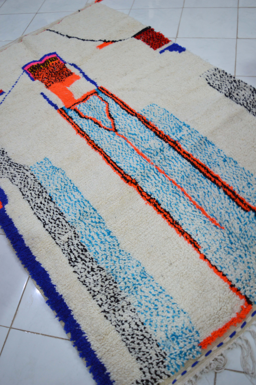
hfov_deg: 39.9
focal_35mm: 33
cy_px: 192
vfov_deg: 57.3
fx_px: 353
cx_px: 128
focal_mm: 22
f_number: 3.8
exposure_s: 1/40
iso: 400
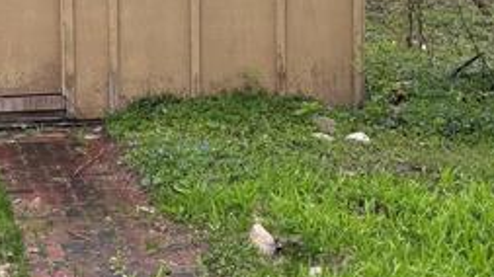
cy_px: -37
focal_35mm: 106
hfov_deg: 20.1
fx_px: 1388
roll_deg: +1.5
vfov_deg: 11.2
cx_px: 178
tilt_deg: -4.8
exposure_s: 1/228
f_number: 1.78
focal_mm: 6.76
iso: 80
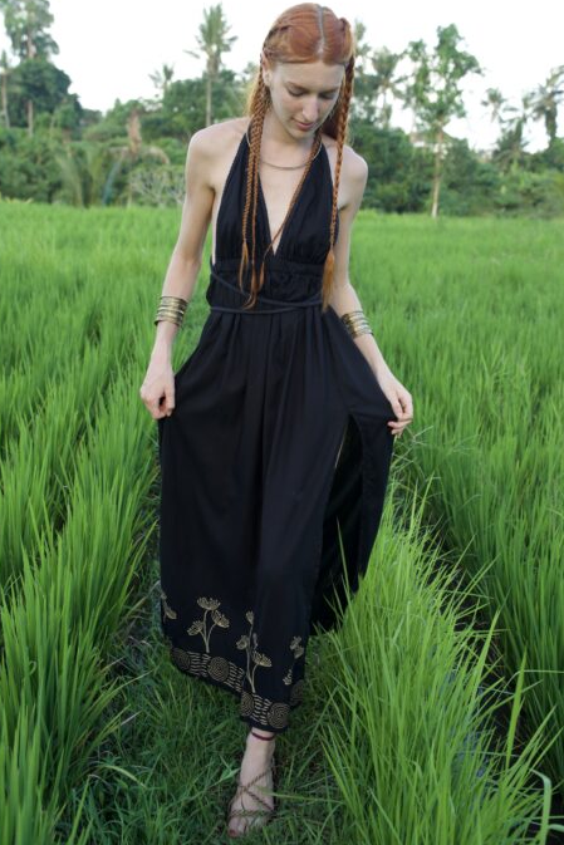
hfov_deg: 34.2
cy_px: 393
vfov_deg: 49.5
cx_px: 275
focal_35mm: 39
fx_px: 916
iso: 320
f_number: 4
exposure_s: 1/160
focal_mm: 35
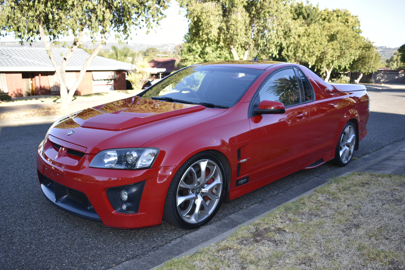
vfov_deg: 40.0
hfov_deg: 57.2
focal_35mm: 33
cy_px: 135
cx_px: 202
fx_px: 372
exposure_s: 1/200
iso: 125
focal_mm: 22
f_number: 5
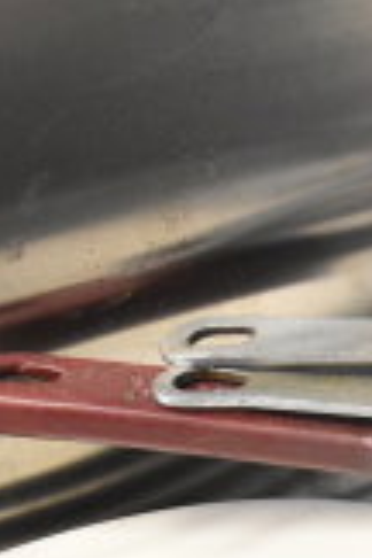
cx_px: 878
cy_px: 446
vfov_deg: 19.8
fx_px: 1581
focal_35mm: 102
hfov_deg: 11.3
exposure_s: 1/30
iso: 2200
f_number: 3.5
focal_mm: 18
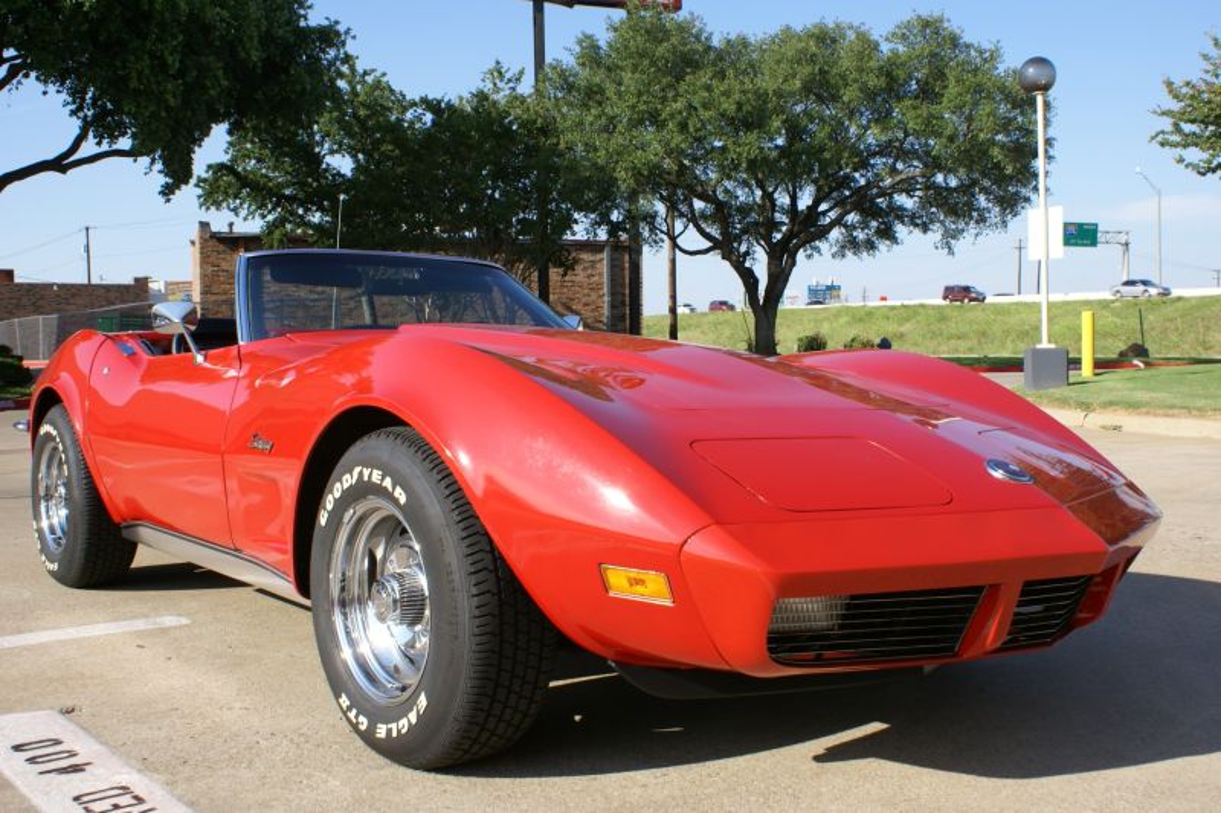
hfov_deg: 57.2
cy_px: 406
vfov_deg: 40.0
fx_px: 1119
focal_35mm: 33
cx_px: 610
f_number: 10
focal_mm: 22
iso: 100
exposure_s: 1/100
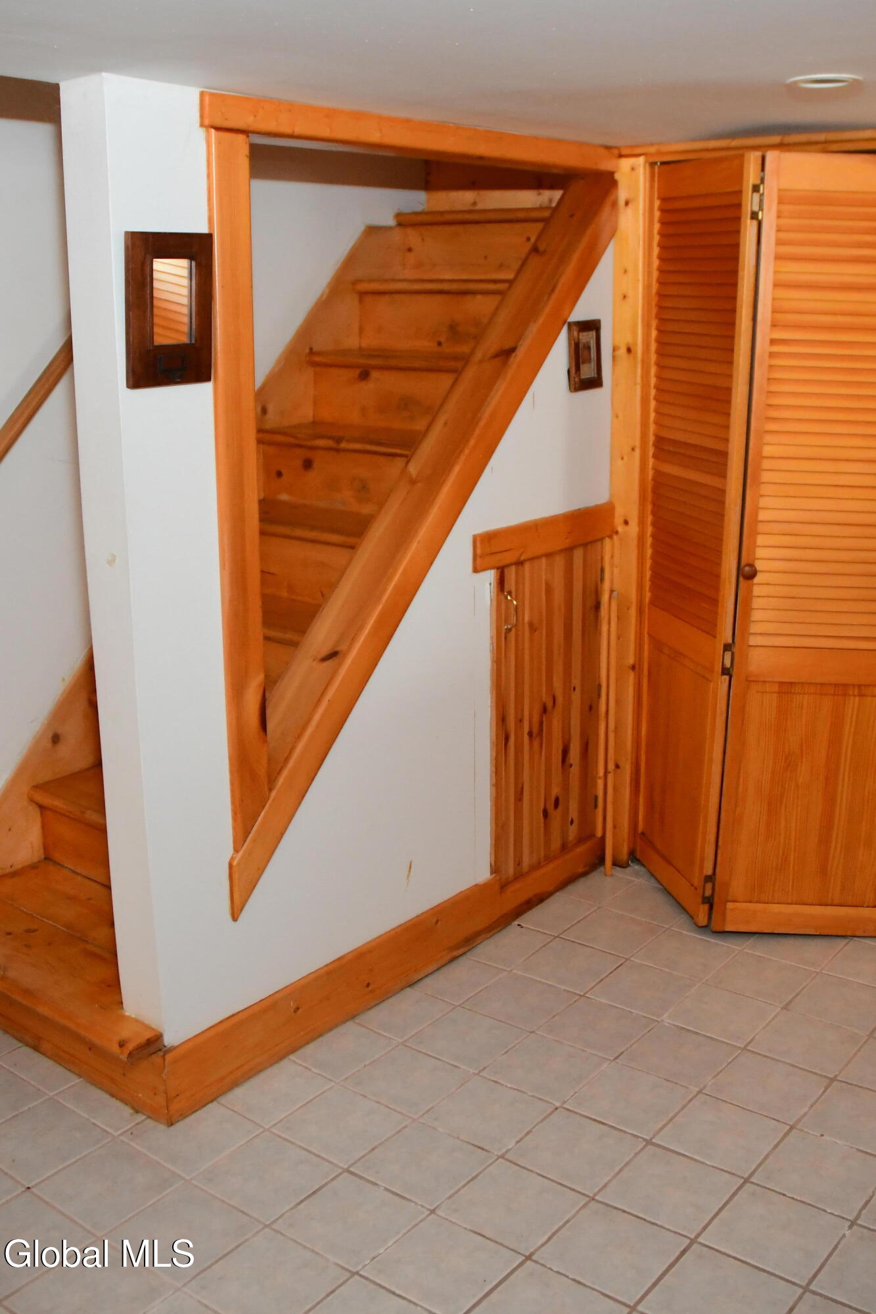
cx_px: 438
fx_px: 1314
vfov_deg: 53.1
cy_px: 657
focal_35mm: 36
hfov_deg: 36.9
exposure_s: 1/250
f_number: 3.5
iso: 2000
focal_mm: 18
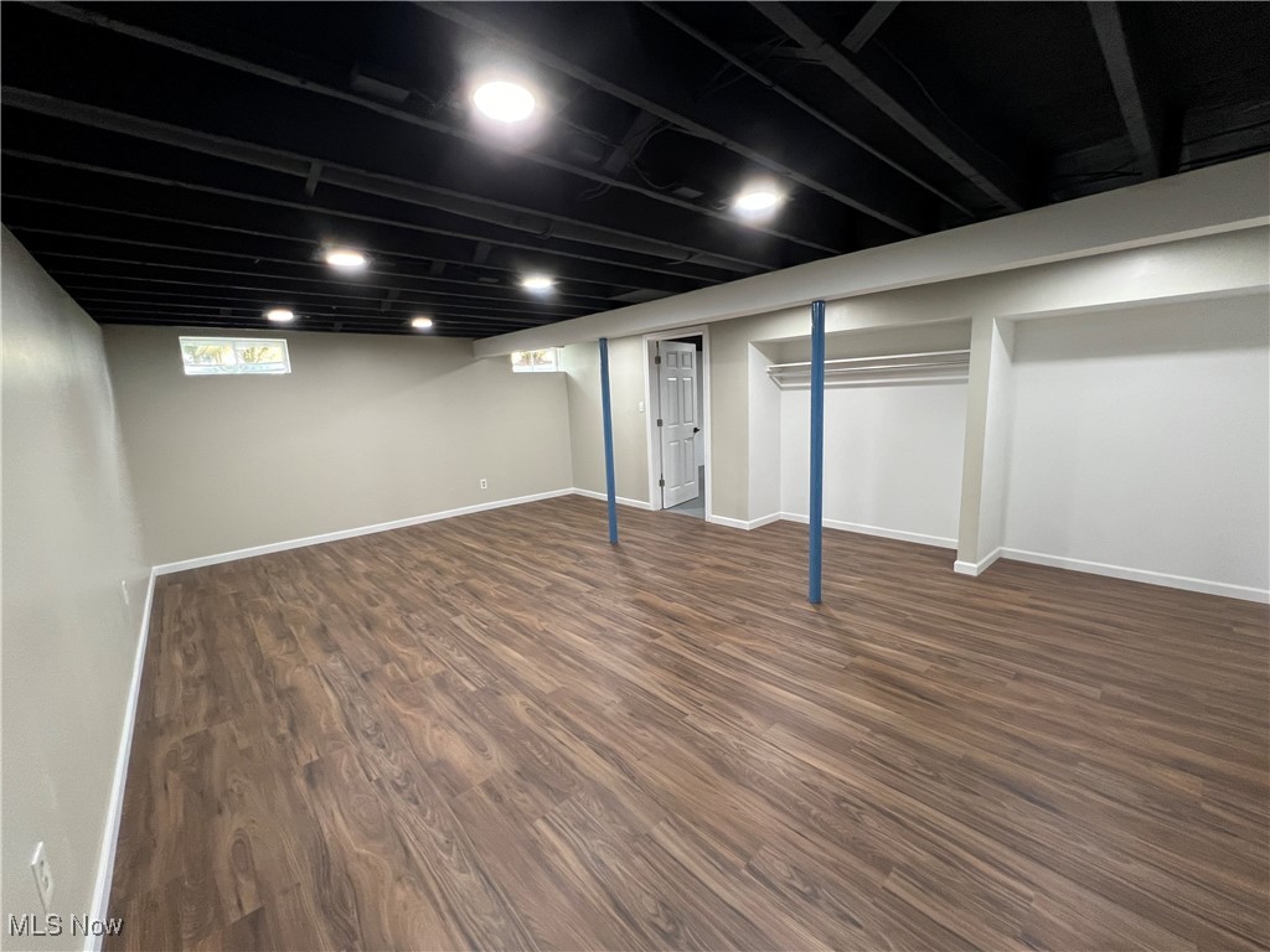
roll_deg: +3.0
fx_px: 477
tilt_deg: -9.4
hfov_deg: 106.2
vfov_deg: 89.9
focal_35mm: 13
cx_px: 635
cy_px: 476
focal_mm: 1.57
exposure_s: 1/60
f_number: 1.8
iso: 250
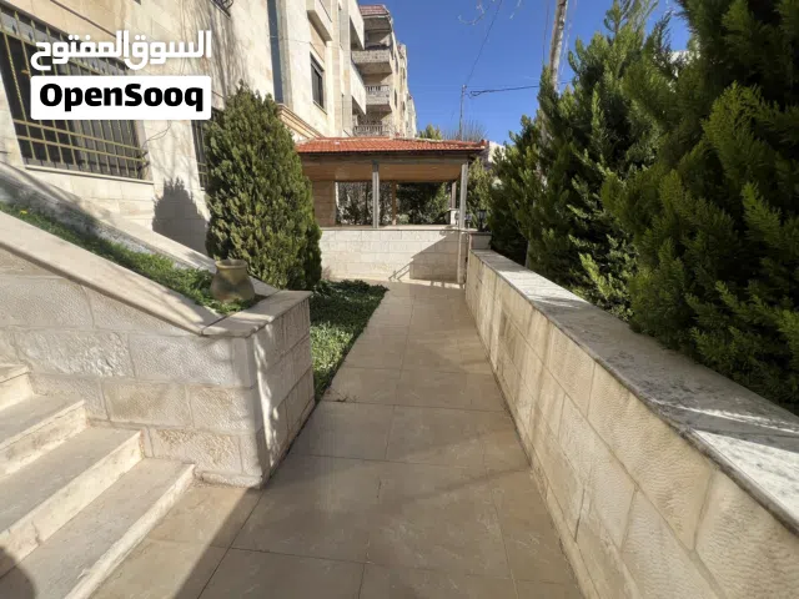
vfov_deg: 89.9
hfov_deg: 106.2
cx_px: 400
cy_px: 300
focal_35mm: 13
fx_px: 300
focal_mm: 1.57
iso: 32
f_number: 1.8
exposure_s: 1/1193
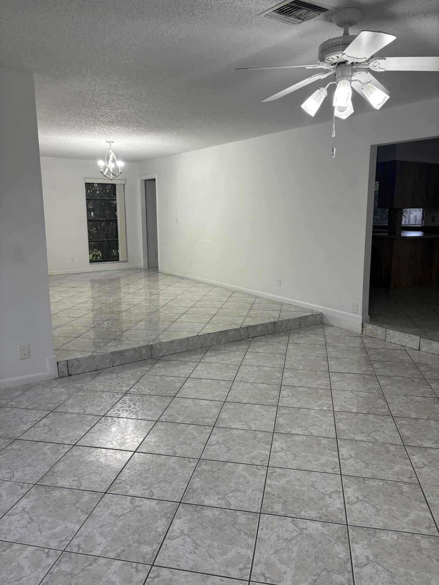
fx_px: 440
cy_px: 292
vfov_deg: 67.3
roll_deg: +0.2
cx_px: 220
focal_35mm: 26
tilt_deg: -10.4
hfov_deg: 53.1
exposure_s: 1/120
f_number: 1.6
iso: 80
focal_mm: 5.96
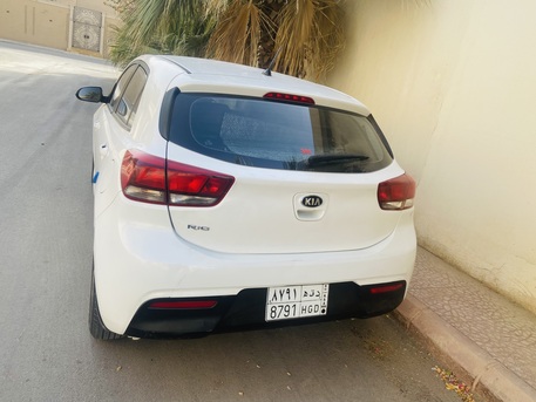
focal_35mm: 26
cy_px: 201
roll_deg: -11.8
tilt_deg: -16.9
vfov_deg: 53.1
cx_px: 268
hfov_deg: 67.3
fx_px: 403
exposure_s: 1/544
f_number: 1.8
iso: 32
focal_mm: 4.25
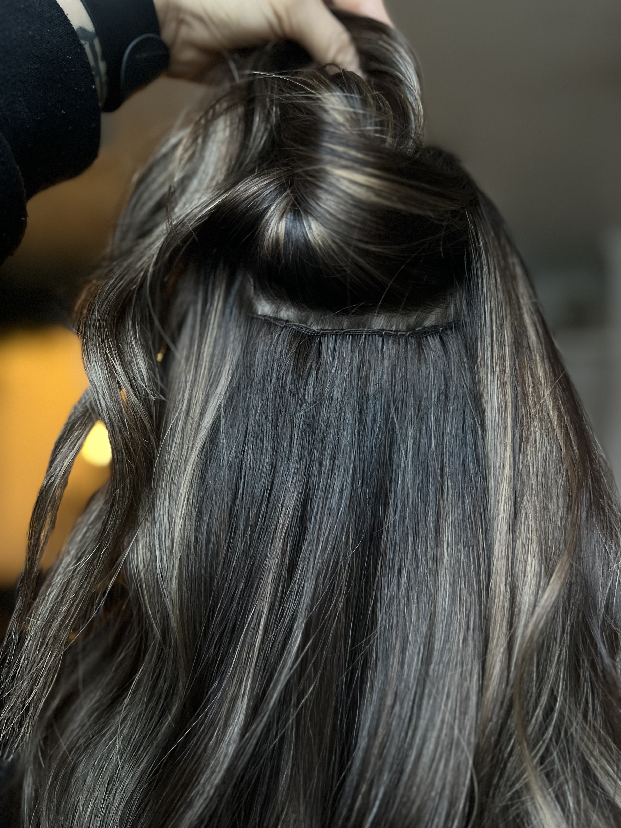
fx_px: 622
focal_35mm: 26
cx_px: 310
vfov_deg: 67.3
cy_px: 414
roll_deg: -1.6
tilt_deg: +1.2
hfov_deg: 53.1
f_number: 1.5
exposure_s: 1/60
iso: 400
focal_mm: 5.7
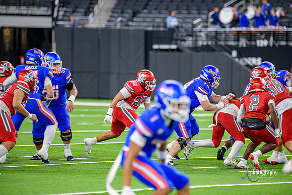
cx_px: 146
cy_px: 98
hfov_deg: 9.4
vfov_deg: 6.2
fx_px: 1785
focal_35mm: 220
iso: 1000
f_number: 2.8
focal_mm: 220
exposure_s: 1/400
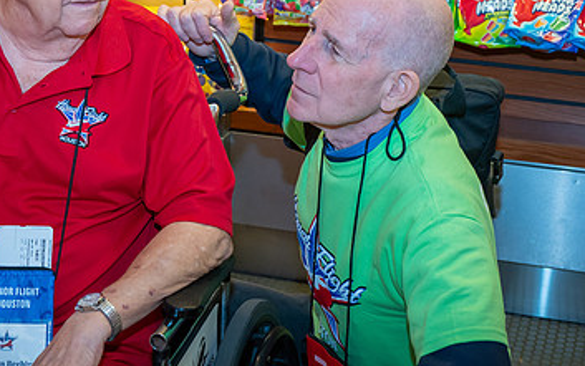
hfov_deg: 26.6
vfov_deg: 16.9
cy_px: 89
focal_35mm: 77
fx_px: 1228
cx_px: 194
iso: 2500
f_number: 5.3
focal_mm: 46
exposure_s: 1/100
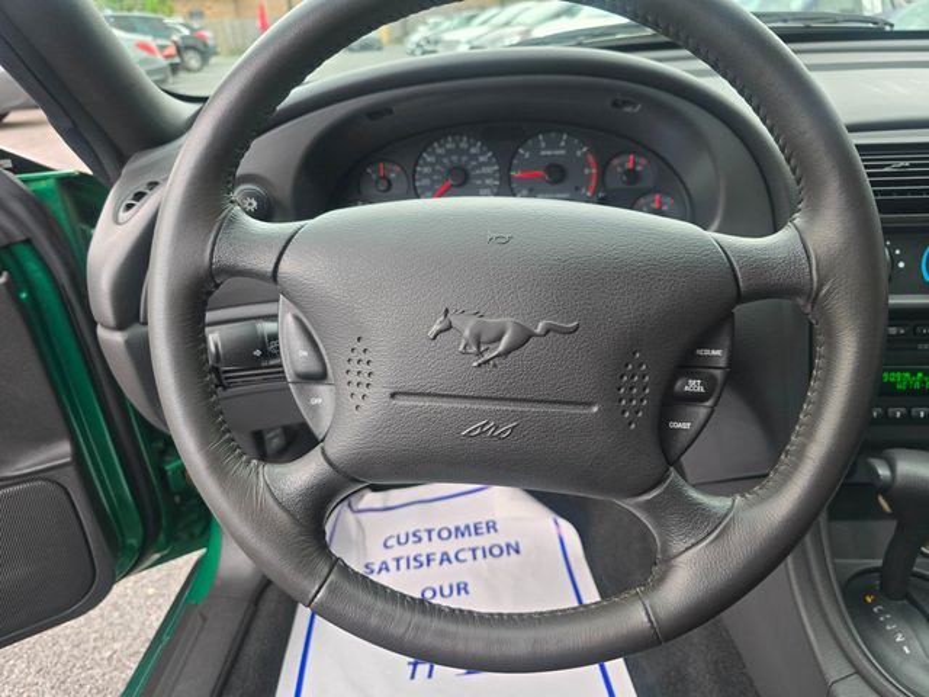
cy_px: 348
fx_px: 617
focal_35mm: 23
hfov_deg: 73.9
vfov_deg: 58.9
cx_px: 464
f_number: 1.7
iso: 100
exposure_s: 1/180
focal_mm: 6.3
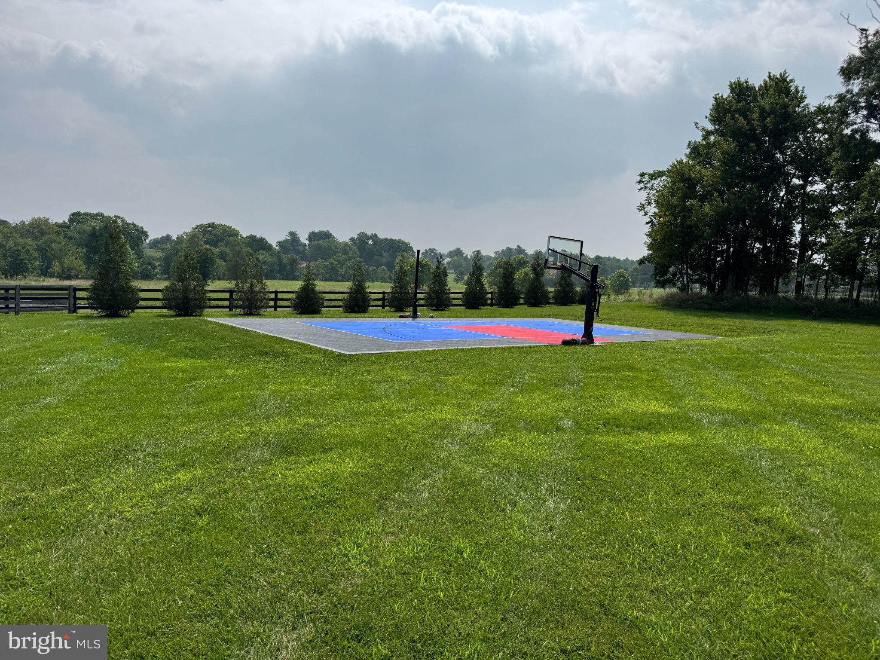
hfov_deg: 71.6
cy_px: 330
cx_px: 440
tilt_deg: -6.0
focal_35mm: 24
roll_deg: -2.6
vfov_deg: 56.8
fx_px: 610
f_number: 1.78
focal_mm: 6.76
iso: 80
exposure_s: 1/10417
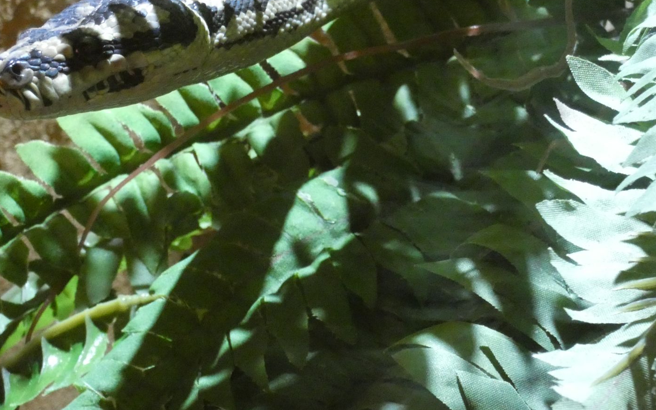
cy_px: 173
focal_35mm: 228
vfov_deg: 5.8
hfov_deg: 9.2
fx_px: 4077
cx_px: 294
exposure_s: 1/15
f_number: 5.4
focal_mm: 28.1
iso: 1600
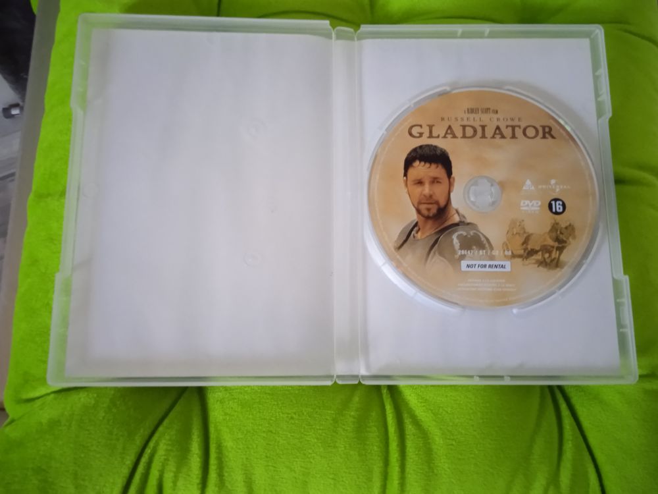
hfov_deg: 63.4
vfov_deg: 49.7
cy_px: 247
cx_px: 329
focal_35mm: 28
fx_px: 532
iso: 2212
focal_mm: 3.43
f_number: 2.2
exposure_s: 1/14.3
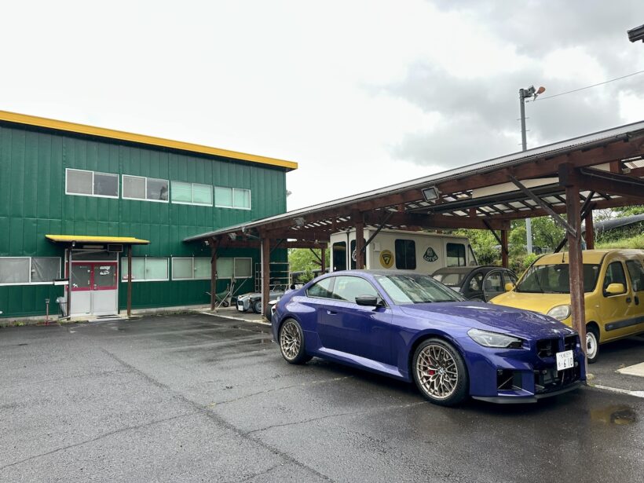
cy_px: 242
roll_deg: +1.4
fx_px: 446
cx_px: 322
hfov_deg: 71.6
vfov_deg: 56.8
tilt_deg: +3.8
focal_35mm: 24
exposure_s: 1/276
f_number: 1.78
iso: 80
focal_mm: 6.86
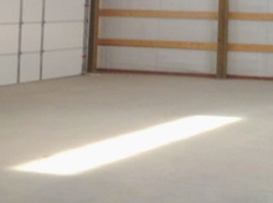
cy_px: -42
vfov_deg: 14.0
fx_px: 803
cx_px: 331
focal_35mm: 102
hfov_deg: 18.3
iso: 80
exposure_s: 1/15
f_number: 2.4
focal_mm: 4.28
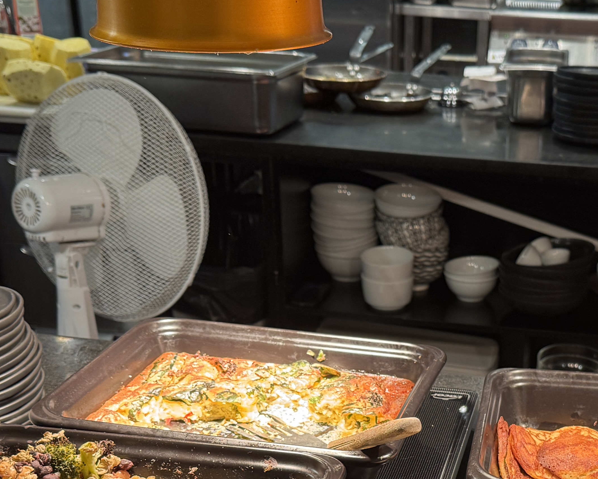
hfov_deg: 29.5
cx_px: 450
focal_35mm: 63
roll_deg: -2.0
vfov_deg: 23.1
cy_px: 492
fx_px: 1115
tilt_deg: -29.3
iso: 125
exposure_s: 1/50
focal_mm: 6.76
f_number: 1.78
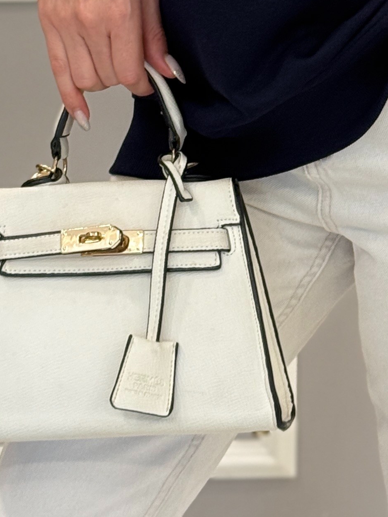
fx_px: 2318
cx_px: 381
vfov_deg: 12.2
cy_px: -250
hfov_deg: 9.5
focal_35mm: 155
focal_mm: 6.76
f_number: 1.78
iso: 125
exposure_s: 1/95
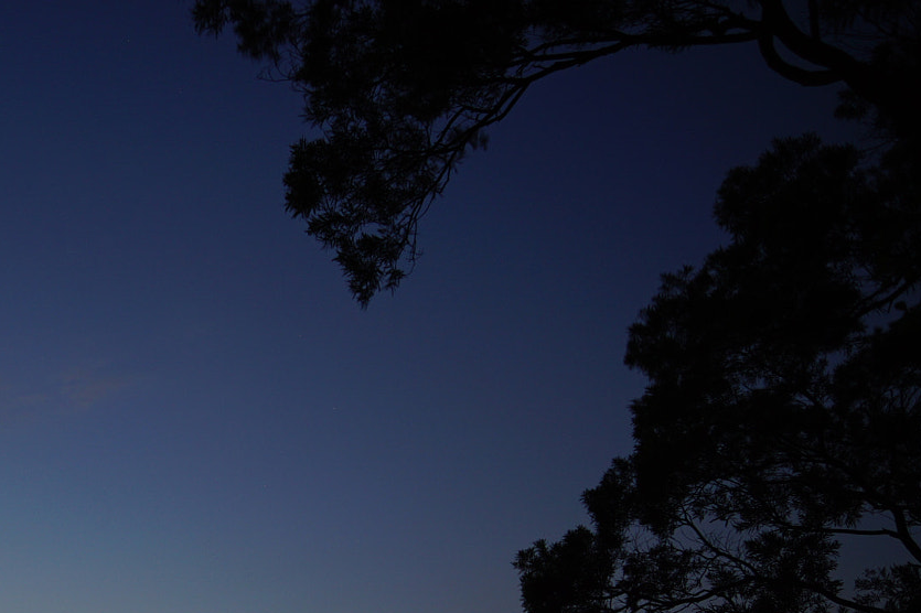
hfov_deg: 39.1
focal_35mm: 46
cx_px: 60
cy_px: 570
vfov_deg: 28.0
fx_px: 1176
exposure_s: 1.6
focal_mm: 16
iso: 100
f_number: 2.8
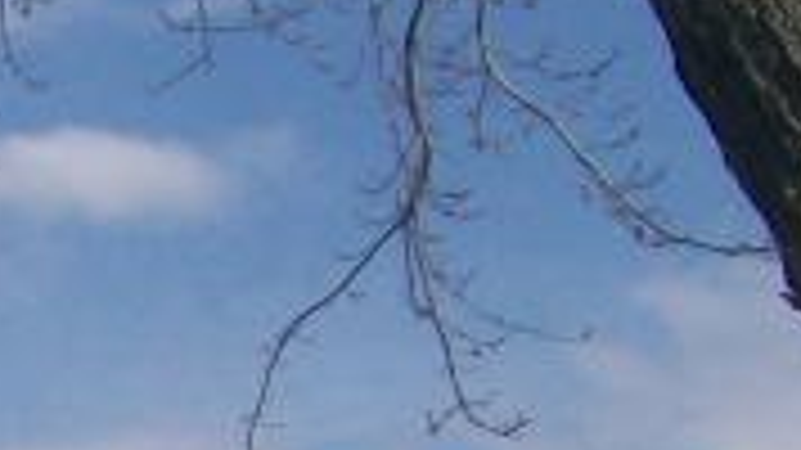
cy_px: 1017
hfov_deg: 8.9
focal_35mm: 225
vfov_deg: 5.2
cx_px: -972
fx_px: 4777
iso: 80
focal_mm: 6
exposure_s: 1/1012
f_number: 4.8
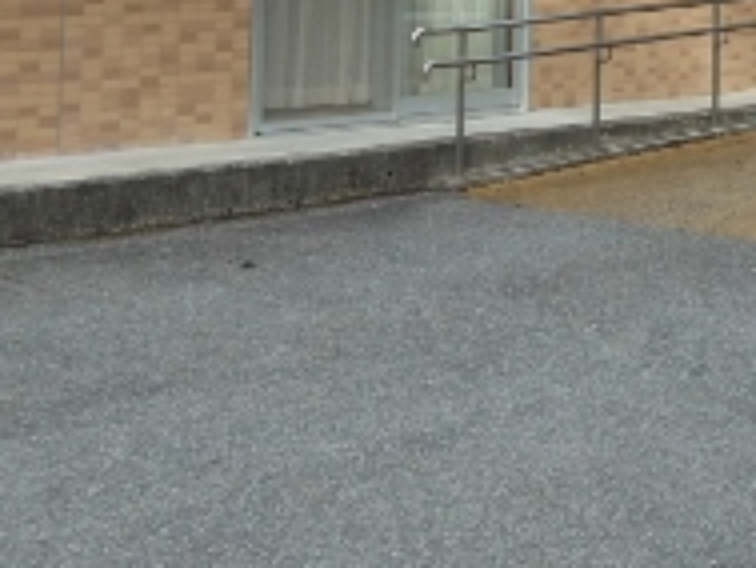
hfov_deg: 18.2
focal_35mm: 98
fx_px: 2142
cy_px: -260
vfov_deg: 14.2
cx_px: 1076
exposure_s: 1/200
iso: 80
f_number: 3.3
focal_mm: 5.2
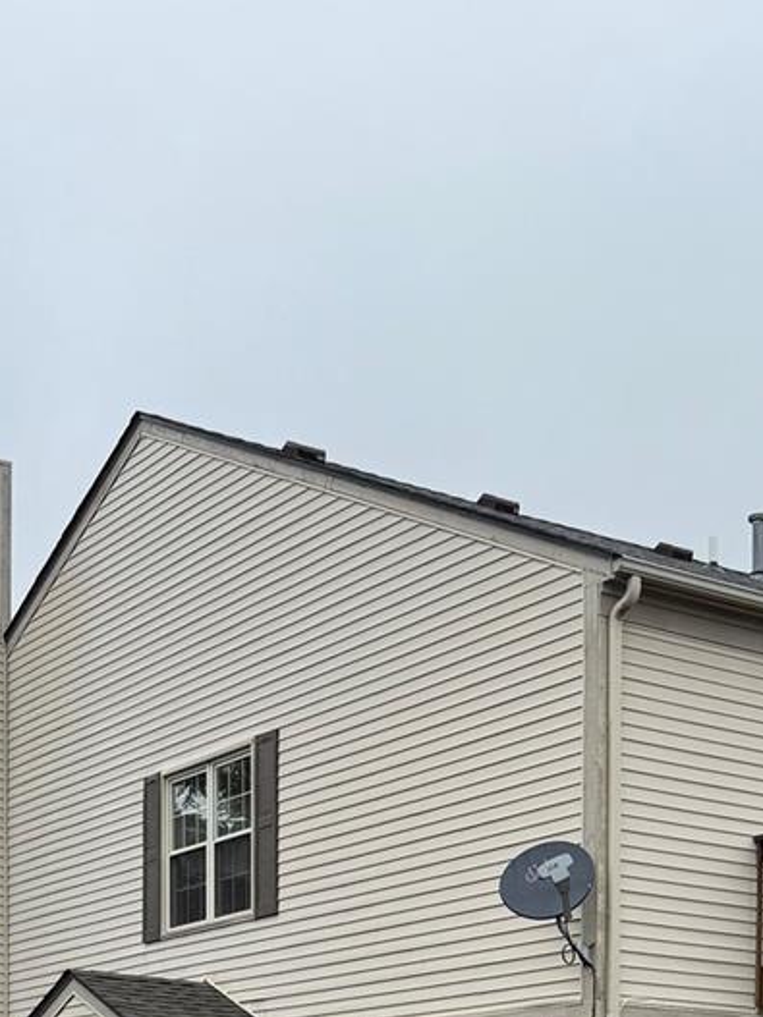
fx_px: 2058
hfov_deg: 20.6
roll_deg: -0.2
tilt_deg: +1.1
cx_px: 663
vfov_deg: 25.2
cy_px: 1200
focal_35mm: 70
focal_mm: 6.76
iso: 80
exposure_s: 1/1230
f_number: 1.78
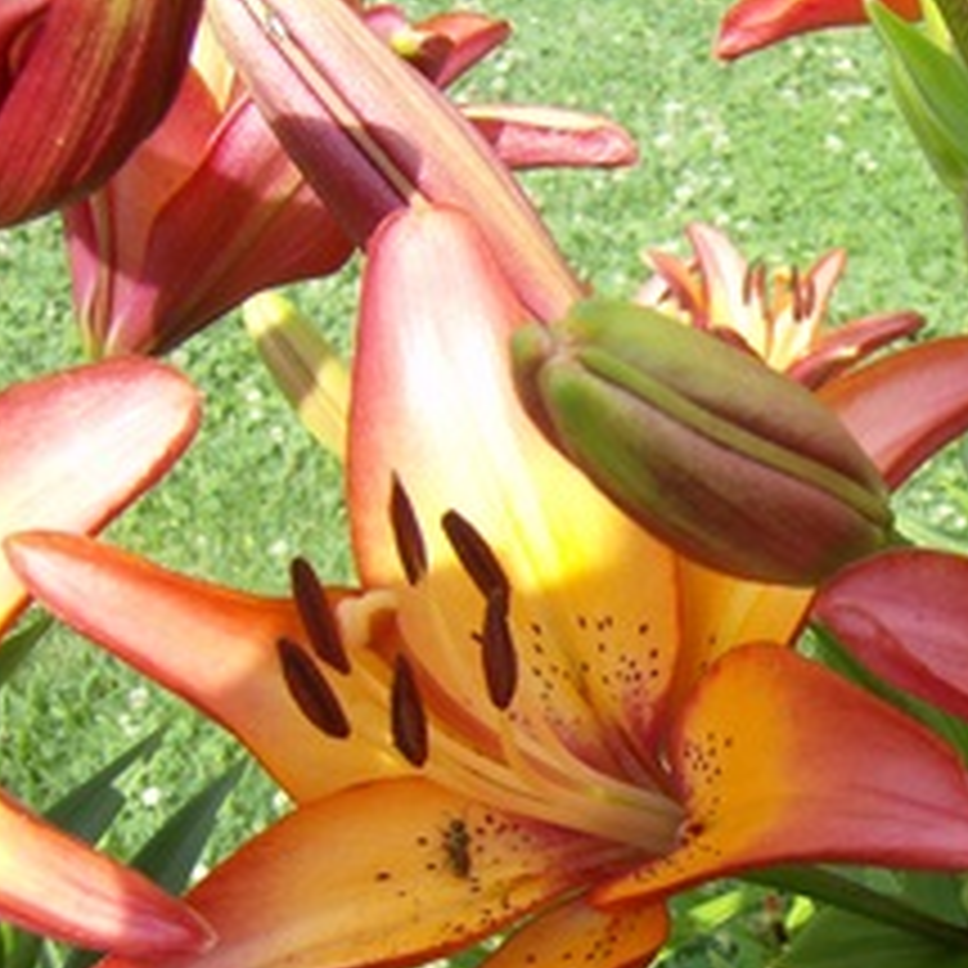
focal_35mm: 65
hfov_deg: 25.4
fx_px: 2056
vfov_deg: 26.1
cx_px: 927
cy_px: 738
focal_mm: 6
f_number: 4.7
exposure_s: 1/222
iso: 100
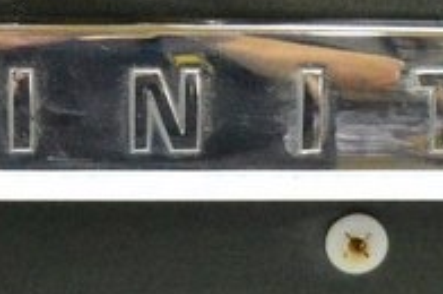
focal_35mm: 204
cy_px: 146
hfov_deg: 10.1
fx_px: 2506
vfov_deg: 6.7
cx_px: 66
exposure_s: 1/100
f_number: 5
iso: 6400
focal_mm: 26
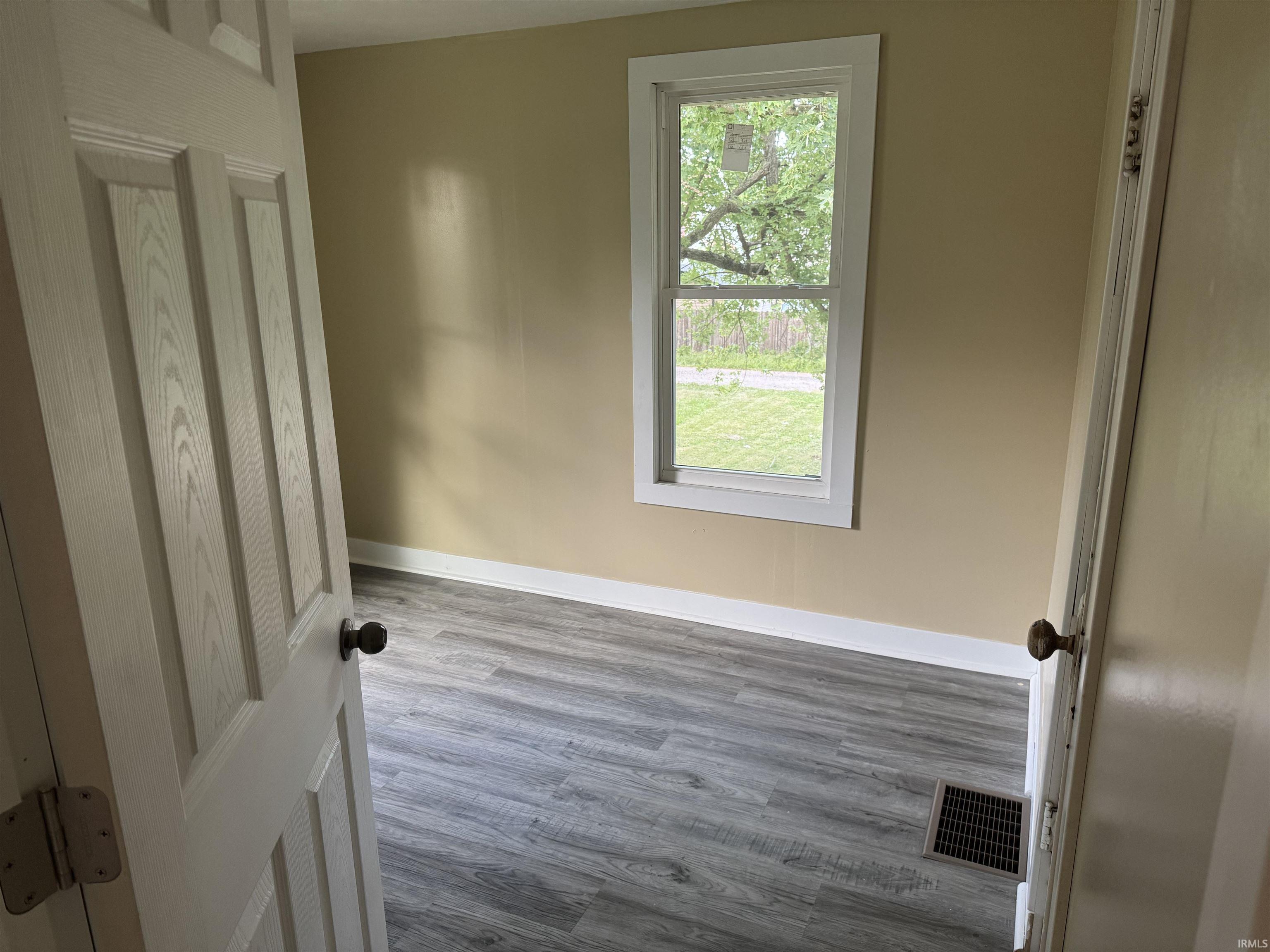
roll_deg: +0.4
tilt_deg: -15.6
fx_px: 881
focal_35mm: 24
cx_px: 635
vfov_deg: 56.8
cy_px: 476
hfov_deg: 71.6
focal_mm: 6.76
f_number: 1.78
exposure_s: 1/60
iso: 250
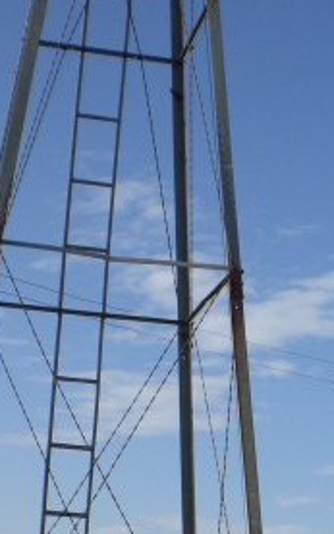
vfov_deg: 21.9
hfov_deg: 14.0
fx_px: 1355
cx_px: 236
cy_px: 468
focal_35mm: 93
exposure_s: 1/400
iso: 50
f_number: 4.4
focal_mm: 6.3
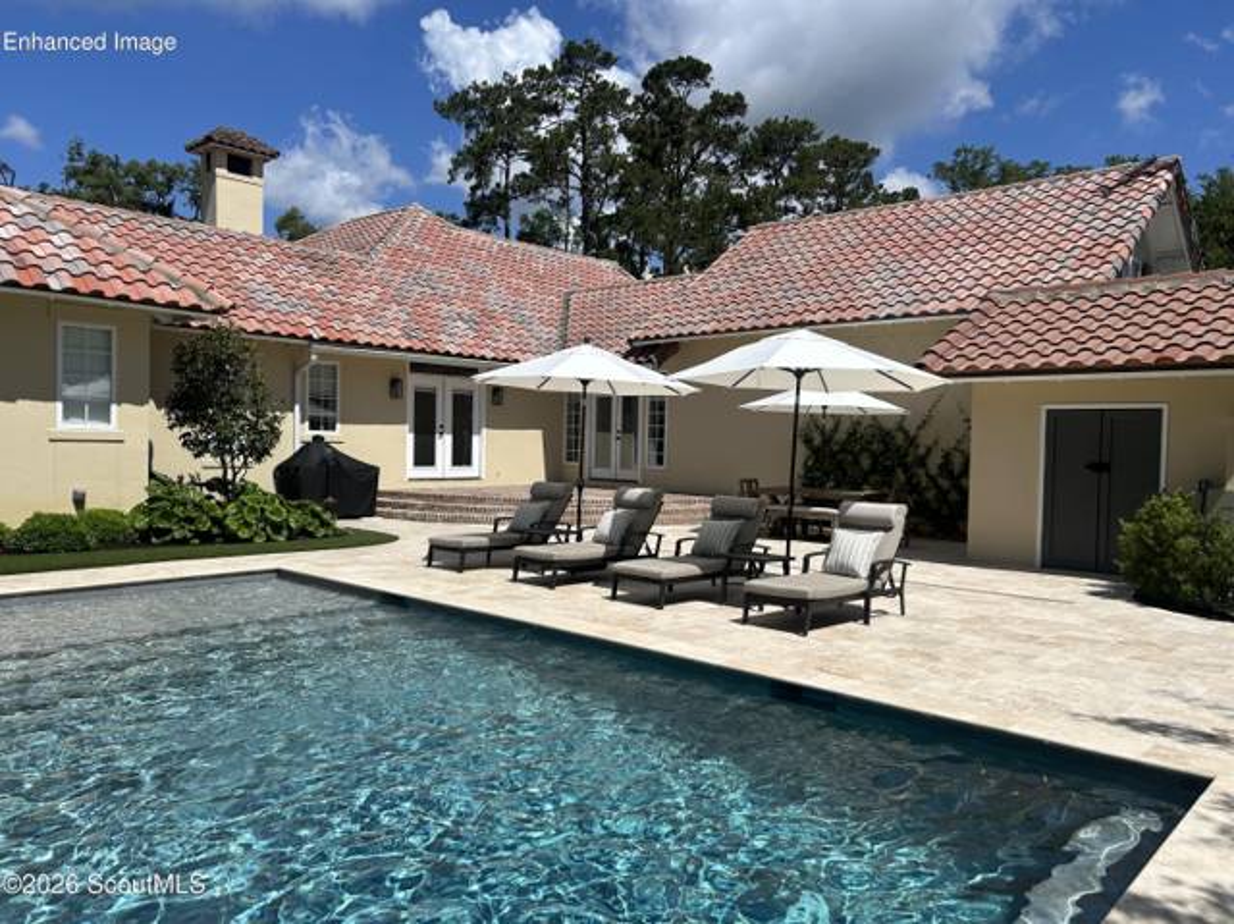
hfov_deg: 67.3
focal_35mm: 26
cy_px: 462
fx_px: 926
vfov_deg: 53.0
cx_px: 617
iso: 50
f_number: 1.5
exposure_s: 1/7463
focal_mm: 5.7
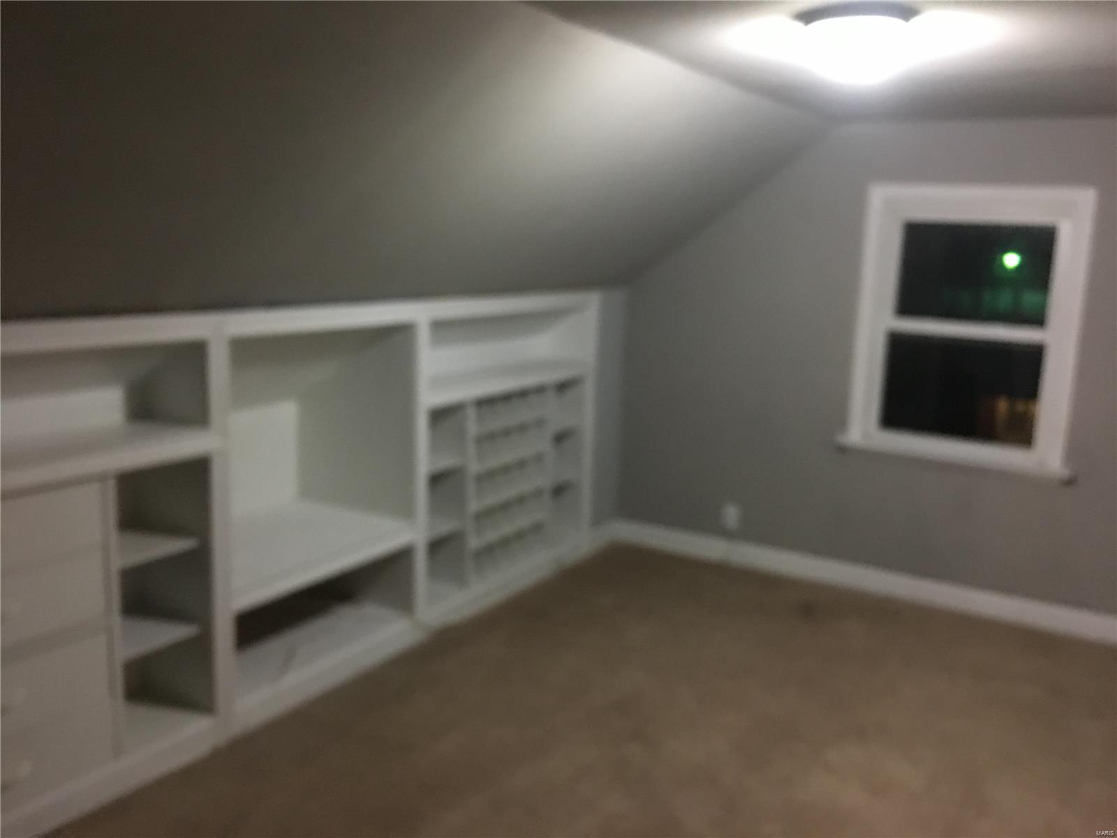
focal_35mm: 29
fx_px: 936
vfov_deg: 48.2
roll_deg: -3.1
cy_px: 419
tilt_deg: -8.9
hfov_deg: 61.7
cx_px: 558
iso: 80
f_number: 2.2
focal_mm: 4.15
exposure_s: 1/4
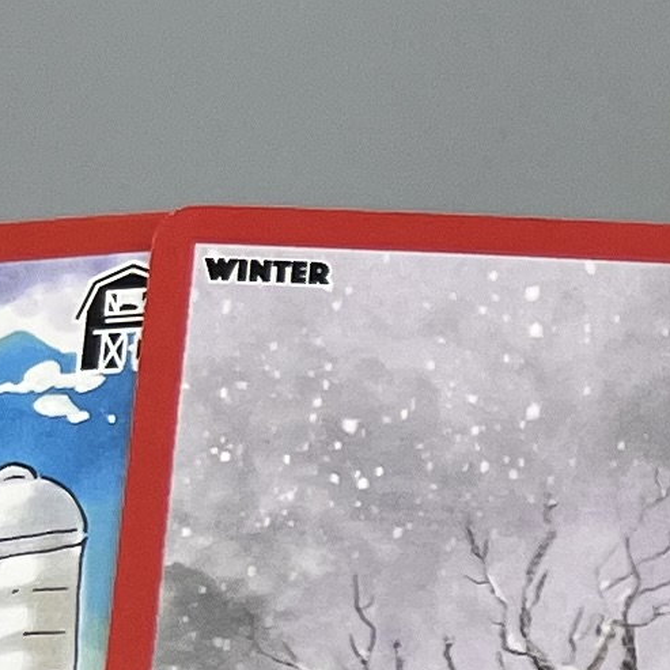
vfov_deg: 9.1
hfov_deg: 8.5
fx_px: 4117
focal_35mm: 188
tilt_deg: -73.5
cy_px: 1021
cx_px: 1631
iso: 50
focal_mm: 5.7
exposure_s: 1/723
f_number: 1.5
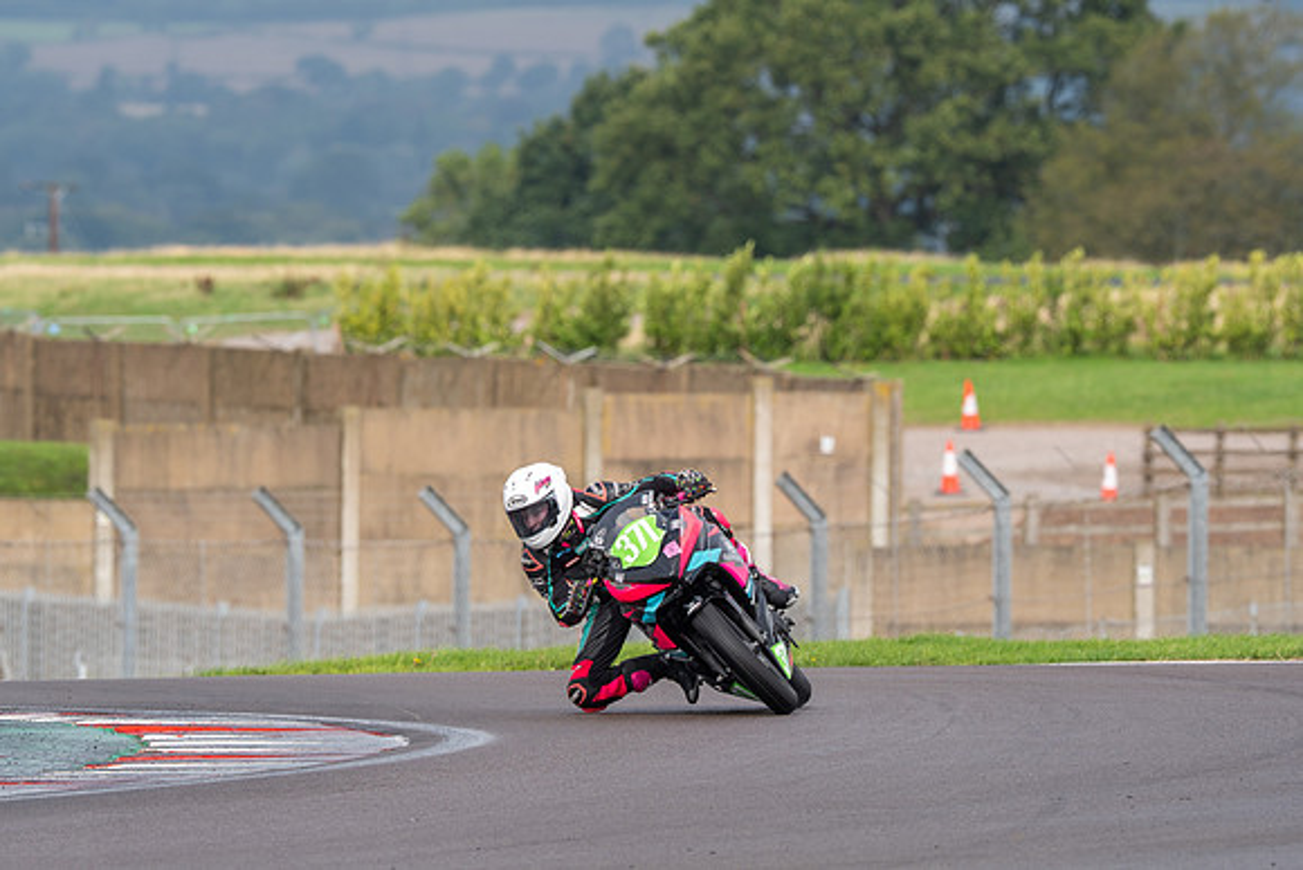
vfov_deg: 2.1
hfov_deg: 3.1
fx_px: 23976
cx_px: 613
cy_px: 390
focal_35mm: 662
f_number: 11
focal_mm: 600
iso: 125
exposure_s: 1/160
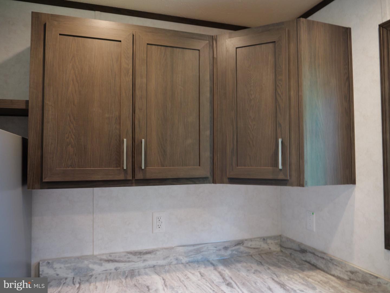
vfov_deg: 53.1
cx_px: 195
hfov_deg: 67.3
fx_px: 293
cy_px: 146
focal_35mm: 26
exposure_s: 1/60
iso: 500
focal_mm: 13
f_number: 2.9
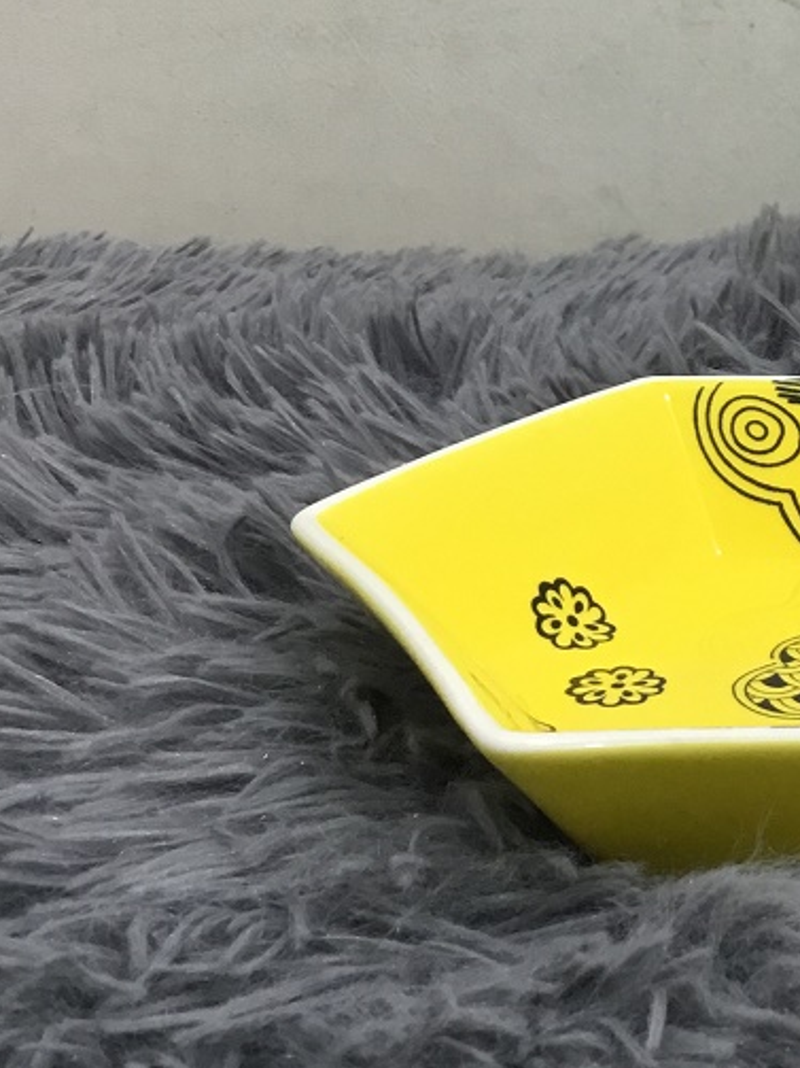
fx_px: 2281
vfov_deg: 26.2
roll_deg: -0.3
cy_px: 352
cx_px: 872
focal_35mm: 74
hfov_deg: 19.1
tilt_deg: -17.1
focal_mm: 3.3
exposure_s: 1/33
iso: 100
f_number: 2.4
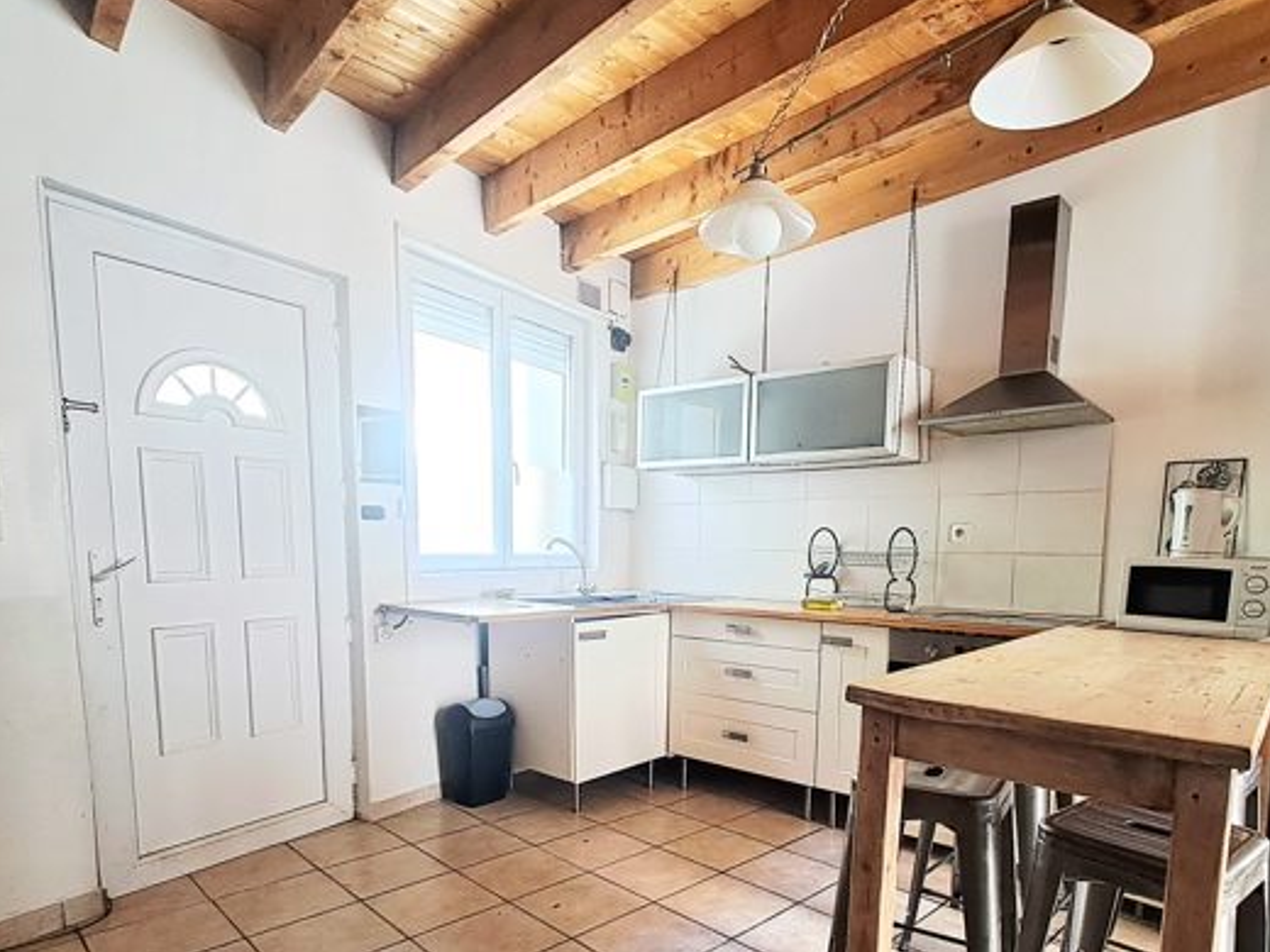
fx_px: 734
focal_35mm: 20
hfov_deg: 81.5
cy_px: 632
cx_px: 694
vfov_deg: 64.3
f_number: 2.2
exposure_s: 1/50
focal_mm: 1.42
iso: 125
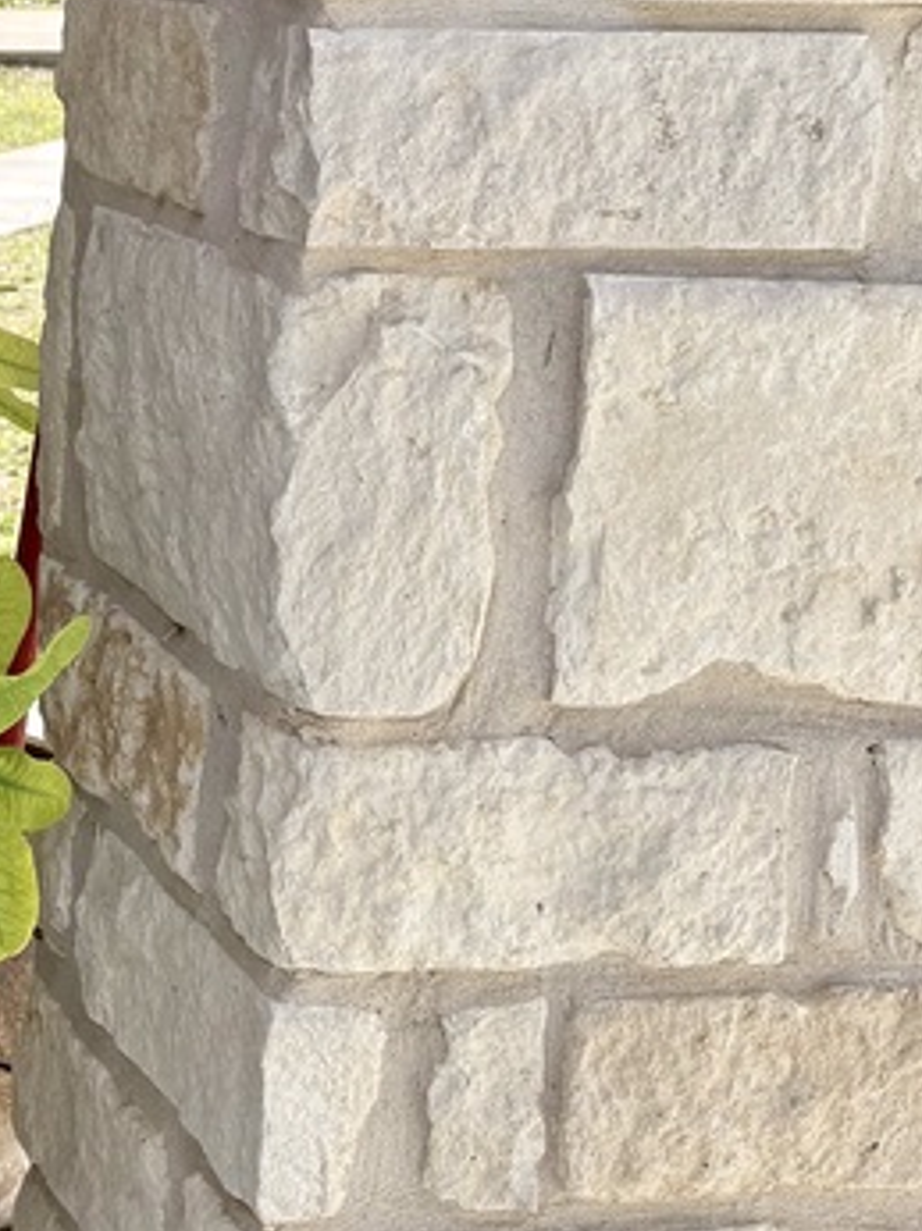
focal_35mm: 75
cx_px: -235
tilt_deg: -4.0
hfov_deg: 18.4
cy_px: 114
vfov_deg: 25.2
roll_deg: -1.9
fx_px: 2667
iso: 100
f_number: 1.78
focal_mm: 6.76
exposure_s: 1/2299
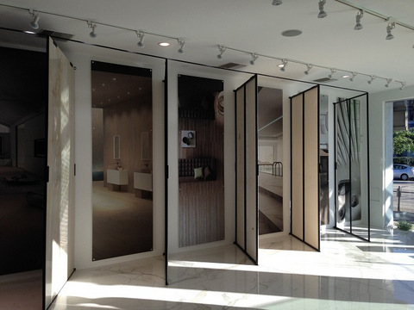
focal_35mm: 33
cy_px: 155
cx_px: 207
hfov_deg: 55.4
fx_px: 395
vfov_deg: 42.9
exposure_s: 1/480
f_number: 2.4
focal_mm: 4.12
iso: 50
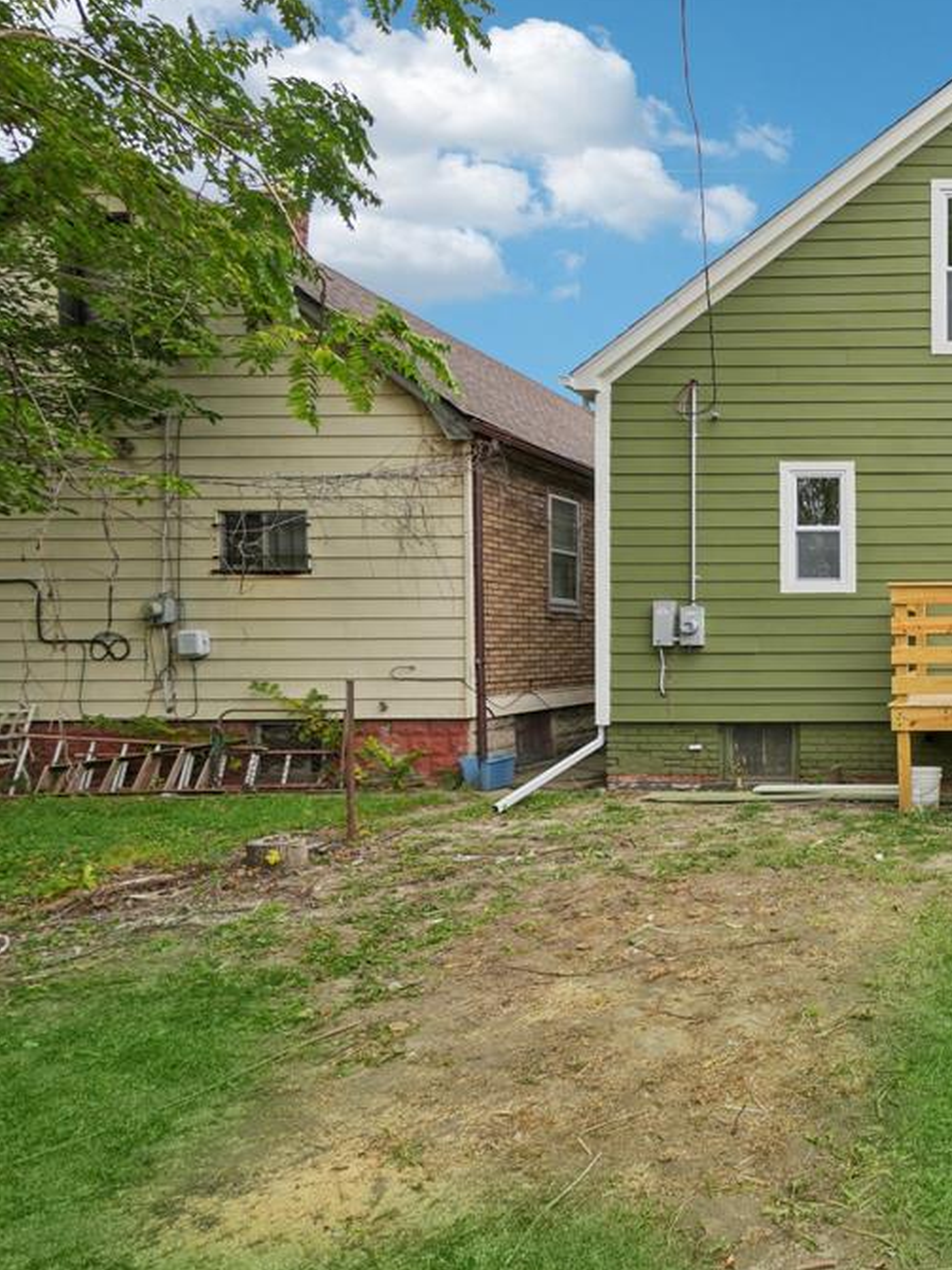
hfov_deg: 49.1
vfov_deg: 76.4
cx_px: 967
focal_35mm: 22
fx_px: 807
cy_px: 632
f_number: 8
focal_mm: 10
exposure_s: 1/125
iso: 100
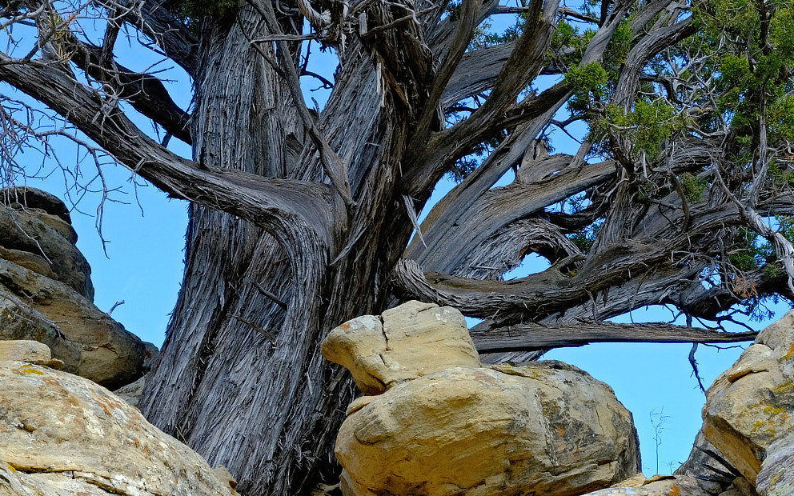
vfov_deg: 13.5
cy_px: 188
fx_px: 2099
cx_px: 368
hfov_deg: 21.4
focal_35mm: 97
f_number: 14
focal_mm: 39
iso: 1250
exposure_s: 1/125
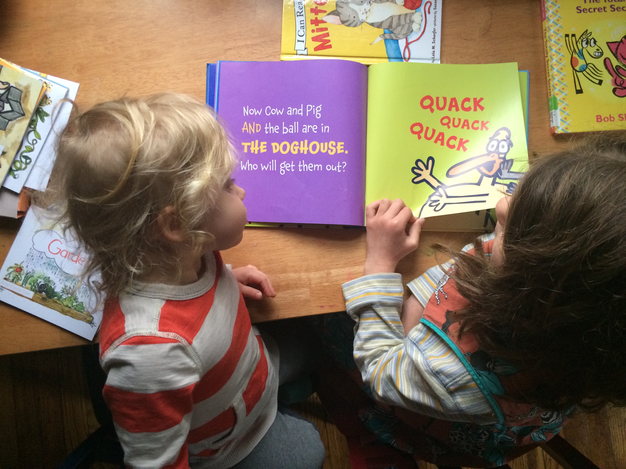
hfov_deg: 61.7
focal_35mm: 29
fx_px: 524
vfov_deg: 48.2
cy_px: 234
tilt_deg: -85.8
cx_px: 313
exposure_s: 1/30
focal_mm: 4.15
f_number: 2.2
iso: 200
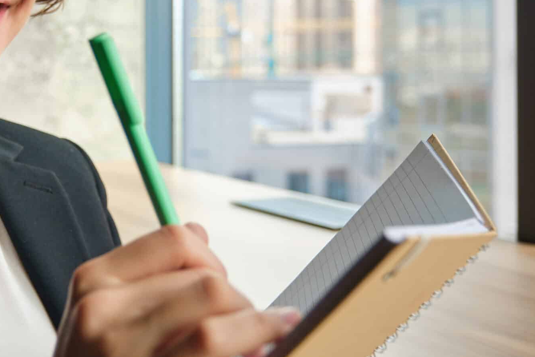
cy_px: 65
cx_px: 41
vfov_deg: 23.8
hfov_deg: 33.5
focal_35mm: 56
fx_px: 832
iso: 200
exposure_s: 1/250
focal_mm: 19.4
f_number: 2.8
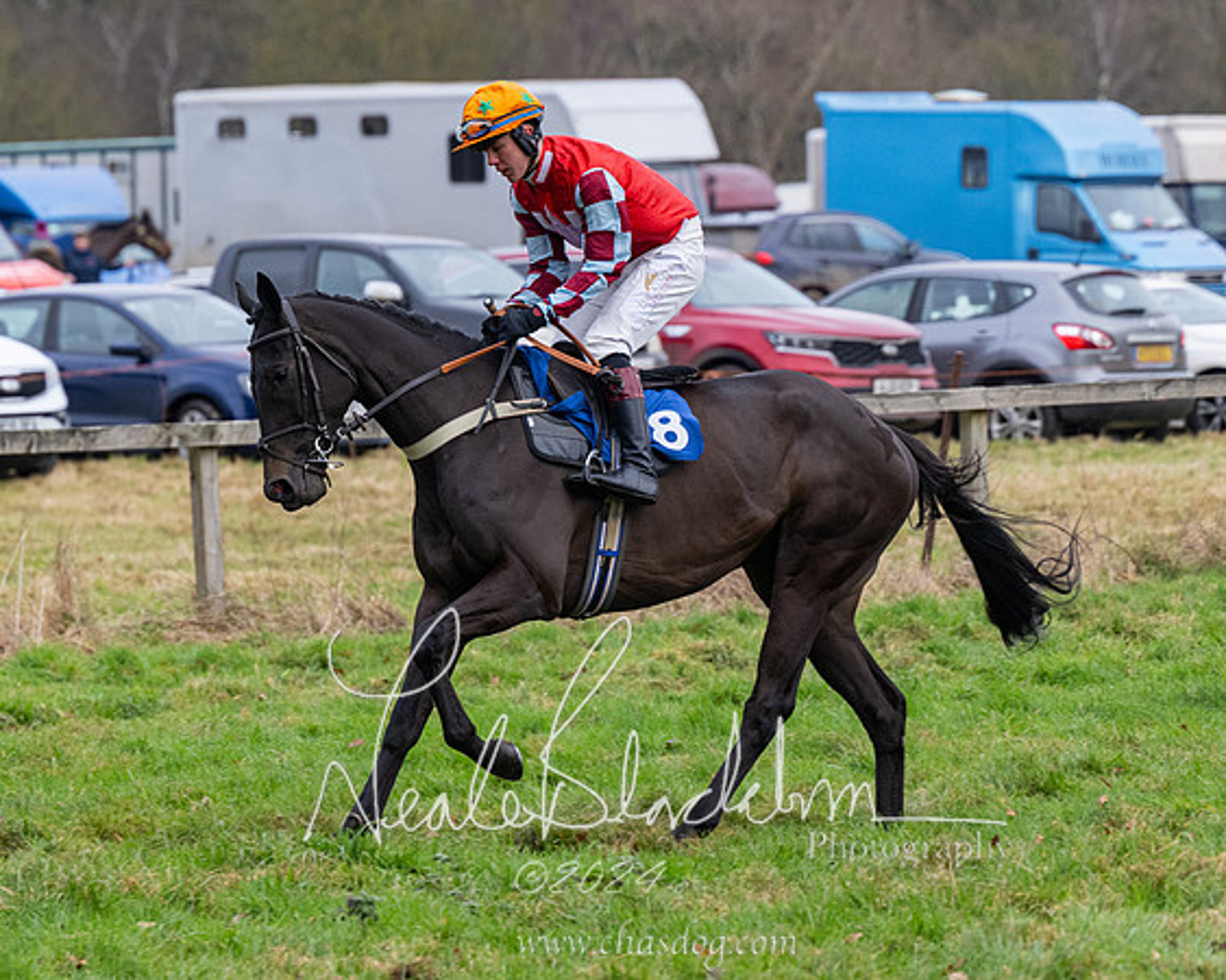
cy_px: 484
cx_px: 545
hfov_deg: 5.3
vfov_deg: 4.2
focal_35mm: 364
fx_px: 13210
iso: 800
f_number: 5
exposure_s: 1/640
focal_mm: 210
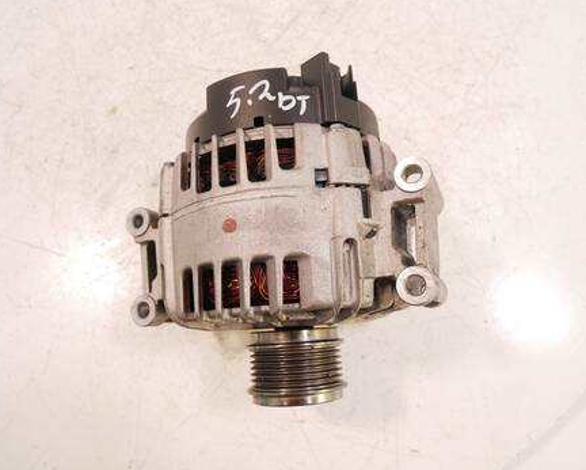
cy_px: 228
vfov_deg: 55.0
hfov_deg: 66.0
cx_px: 309
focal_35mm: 26
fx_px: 451
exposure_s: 1/60
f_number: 3.5
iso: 640
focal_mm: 12
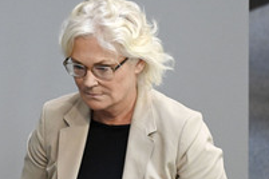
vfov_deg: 1.3
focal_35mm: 1032
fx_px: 7711
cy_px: 170
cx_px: 96
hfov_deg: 2.0
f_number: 5.6
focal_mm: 460
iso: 8000
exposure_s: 1/500
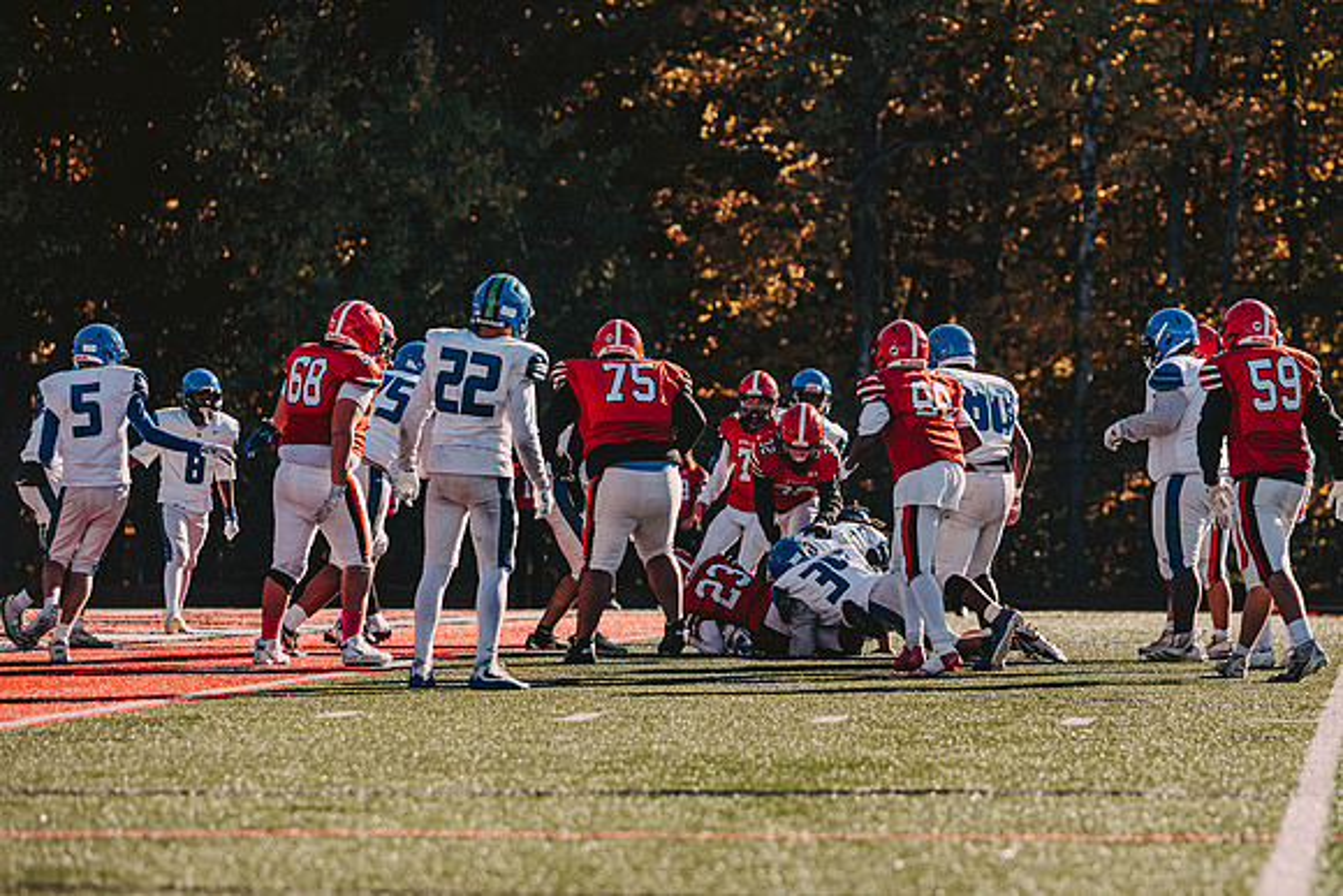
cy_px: 549
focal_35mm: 153
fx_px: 5716
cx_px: 773
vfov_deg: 9.0
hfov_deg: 13.4
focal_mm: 125
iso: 250
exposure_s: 1/2000
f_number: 3.2
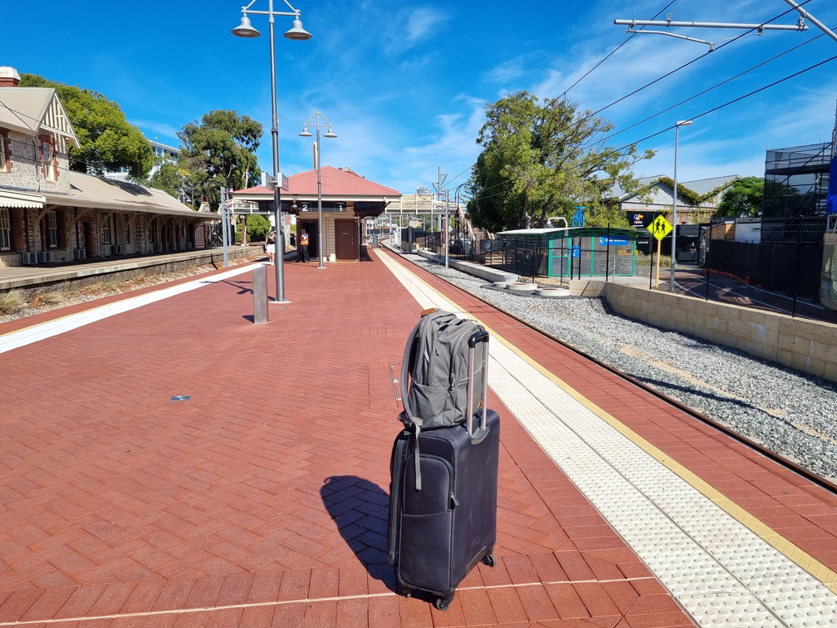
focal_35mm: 26
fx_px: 629
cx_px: 418
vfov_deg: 53.1
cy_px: 314
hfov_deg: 67.3
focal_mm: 5.4
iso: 50
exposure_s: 1/3247
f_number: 1.8
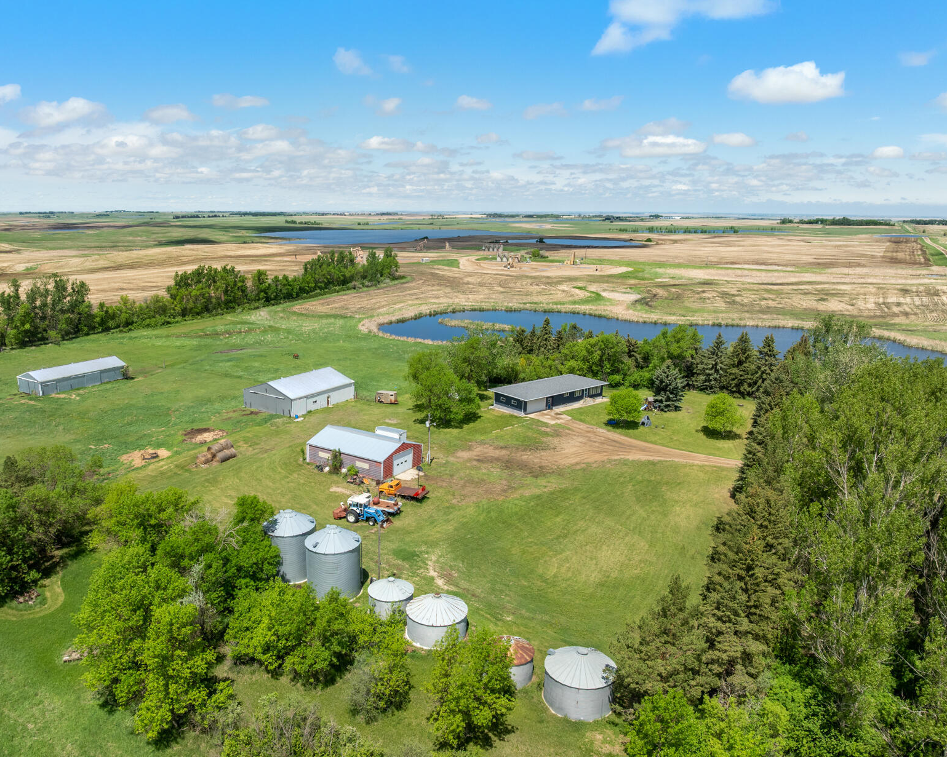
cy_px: 393
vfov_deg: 54.9
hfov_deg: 65.9
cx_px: 426
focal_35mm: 26
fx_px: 729
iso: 200
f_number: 6.3
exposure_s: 1/1000
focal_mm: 12.29
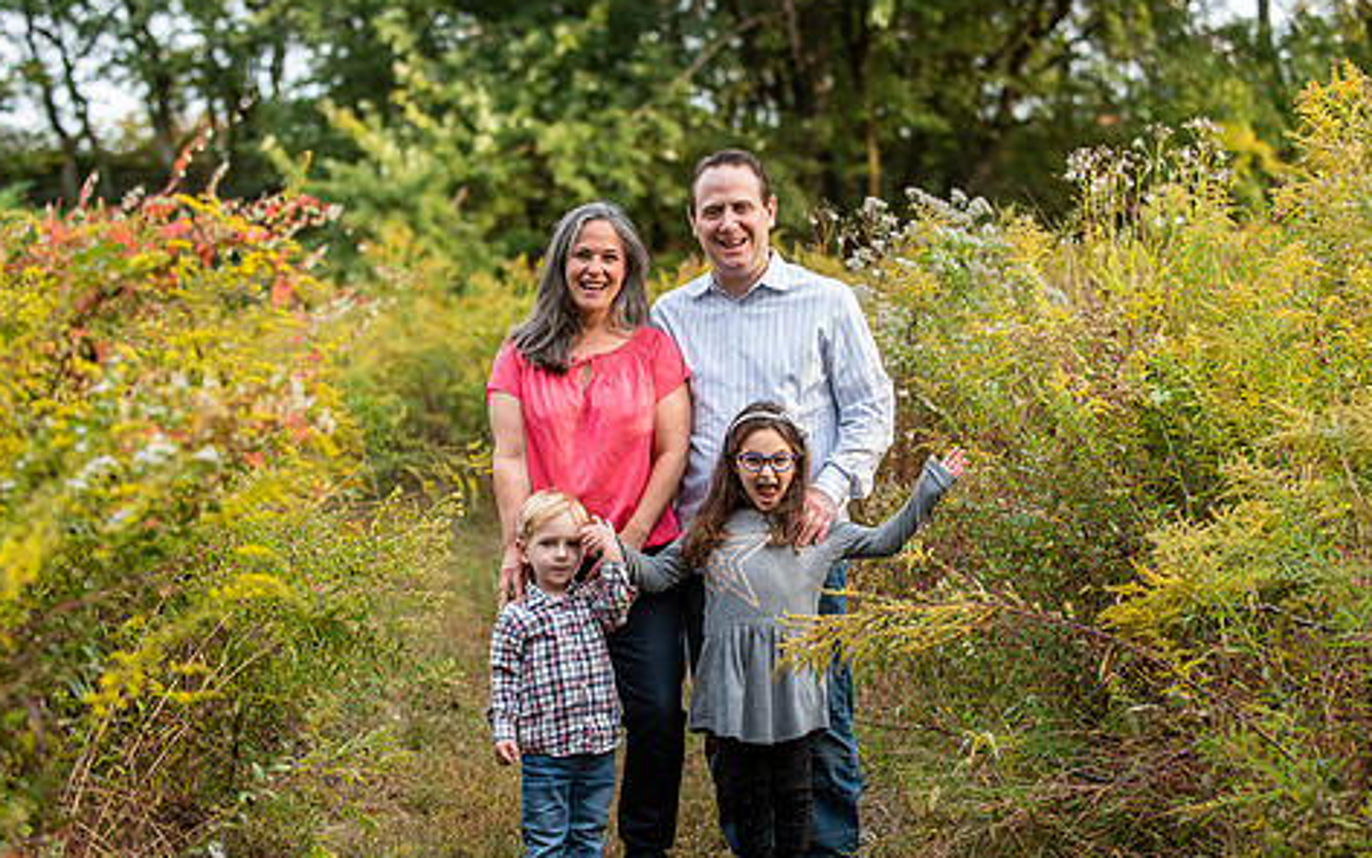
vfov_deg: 13.1
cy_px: 457
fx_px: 3740
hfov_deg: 20.8
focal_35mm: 100
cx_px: 708
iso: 500
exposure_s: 1/800
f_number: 3.2
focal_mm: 80
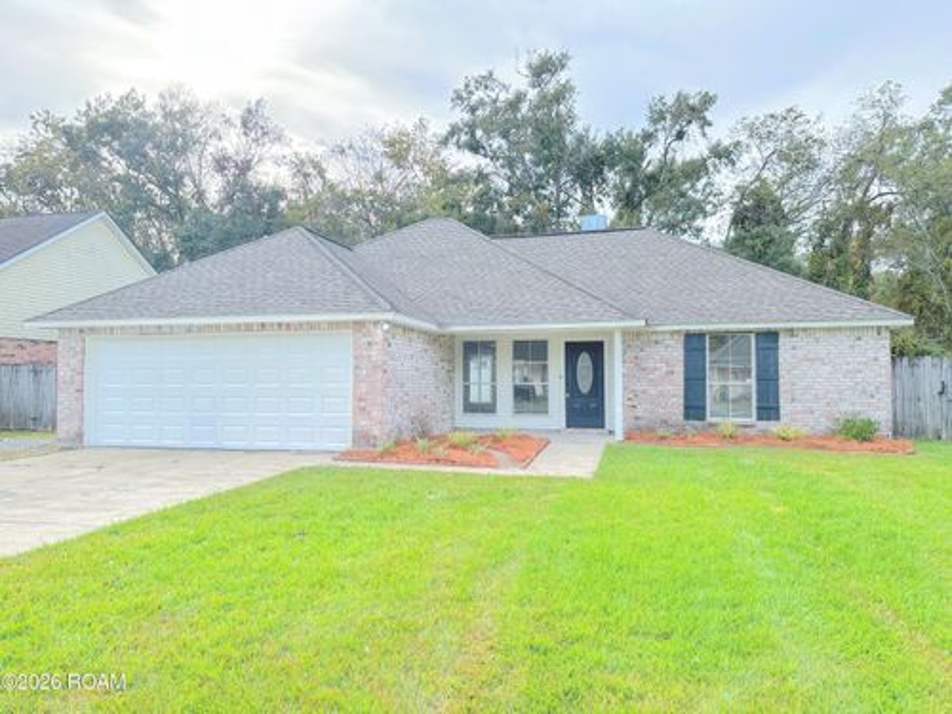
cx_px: 476
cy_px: 357
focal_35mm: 24
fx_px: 660
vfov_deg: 56.8
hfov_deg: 71.6
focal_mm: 6.86
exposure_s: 1/2203
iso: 80
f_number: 1.78
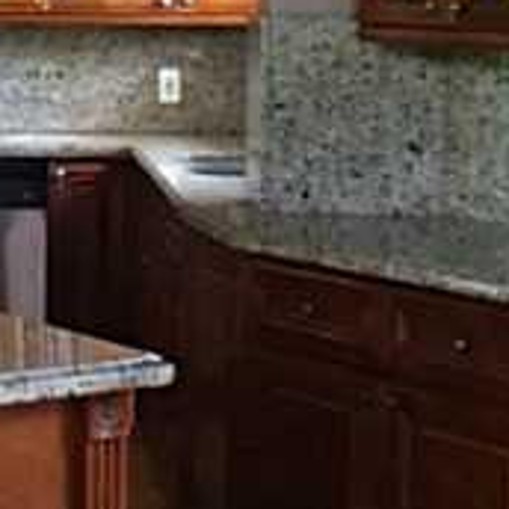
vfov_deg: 14.1
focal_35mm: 123
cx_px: -47
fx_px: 2046
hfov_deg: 13.9
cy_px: 92
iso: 320
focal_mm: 4.12
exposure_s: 1/30
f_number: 2.2
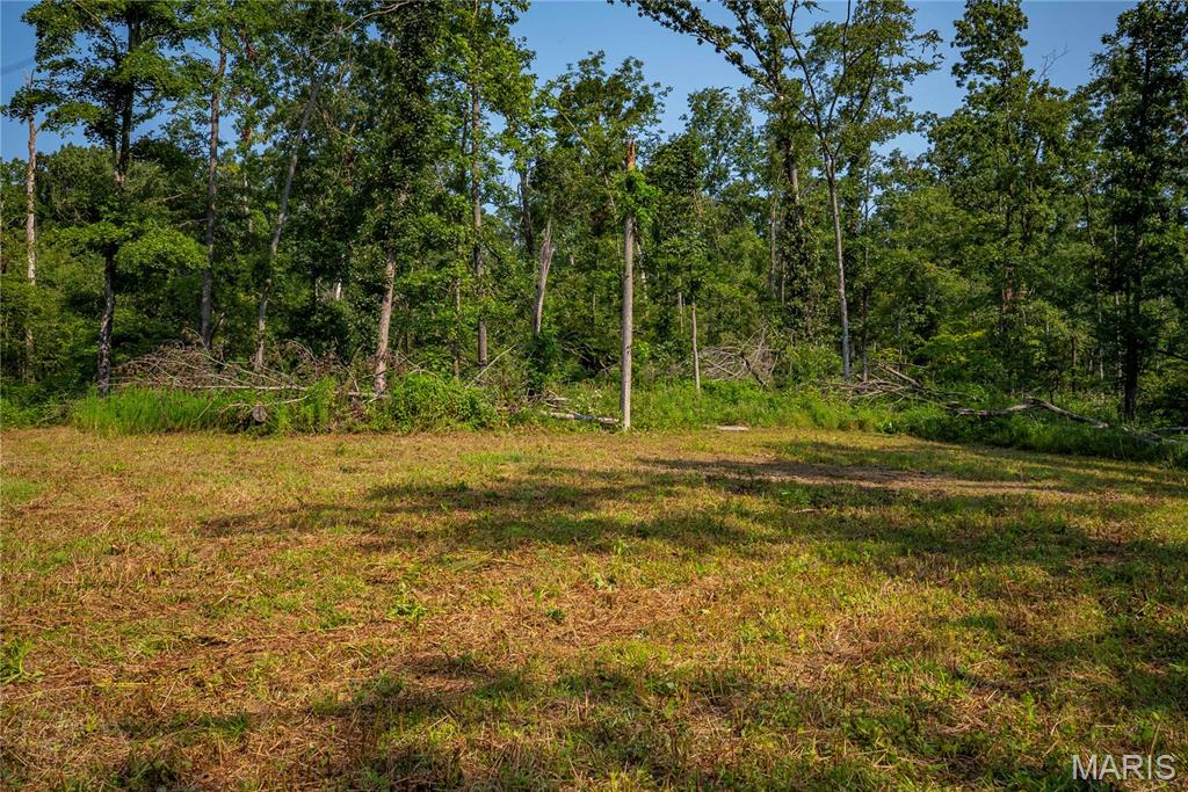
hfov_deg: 54.4
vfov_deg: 37.9
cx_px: 594
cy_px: 396
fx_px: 1155
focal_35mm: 35
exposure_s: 1/160
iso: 200
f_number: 11
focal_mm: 35
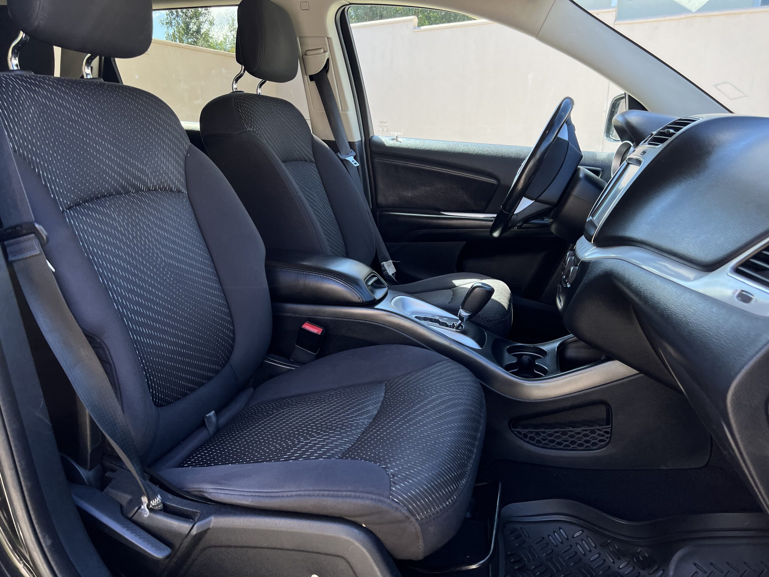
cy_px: 288
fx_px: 578
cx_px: 384
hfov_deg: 67.3
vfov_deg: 53.1
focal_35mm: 26
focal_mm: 5.7
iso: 50
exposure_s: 1/389
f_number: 1.5
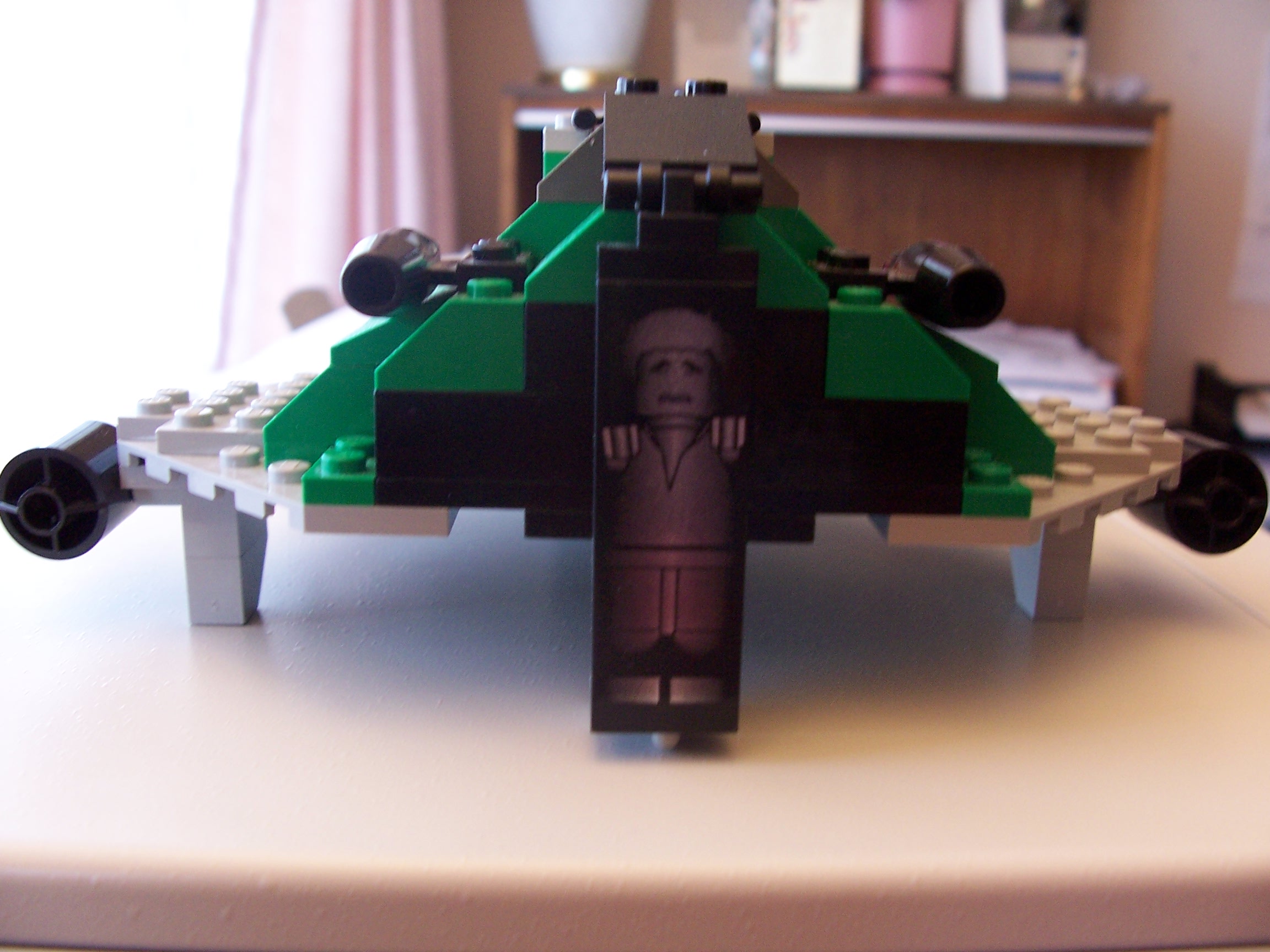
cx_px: 635
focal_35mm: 35
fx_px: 1284
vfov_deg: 40.7
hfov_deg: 52.6
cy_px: 476
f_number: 2.8
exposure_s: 1/30
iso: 140
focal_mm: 6
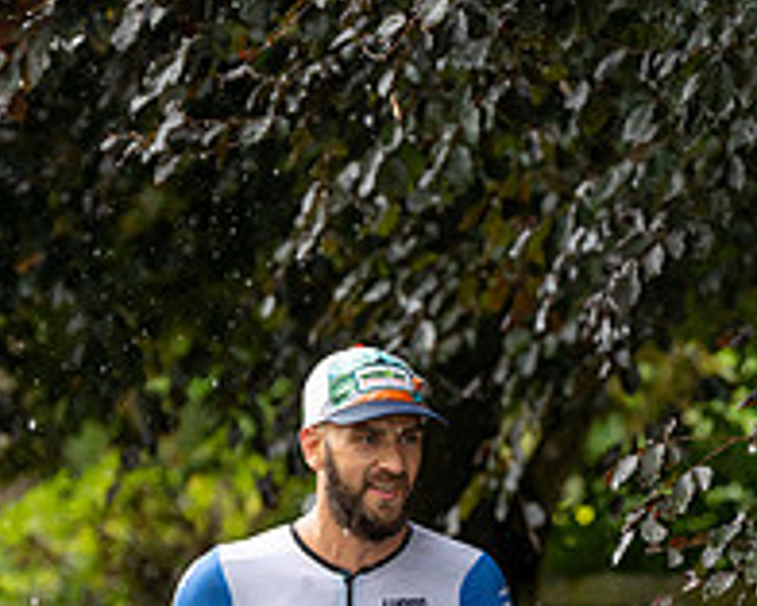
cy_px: 776
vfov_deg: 5.3
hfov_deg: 6.7
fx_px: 6456
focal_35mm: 288
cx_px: 444
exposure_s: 1/1000
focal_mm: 134
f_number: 3.2
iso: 1000
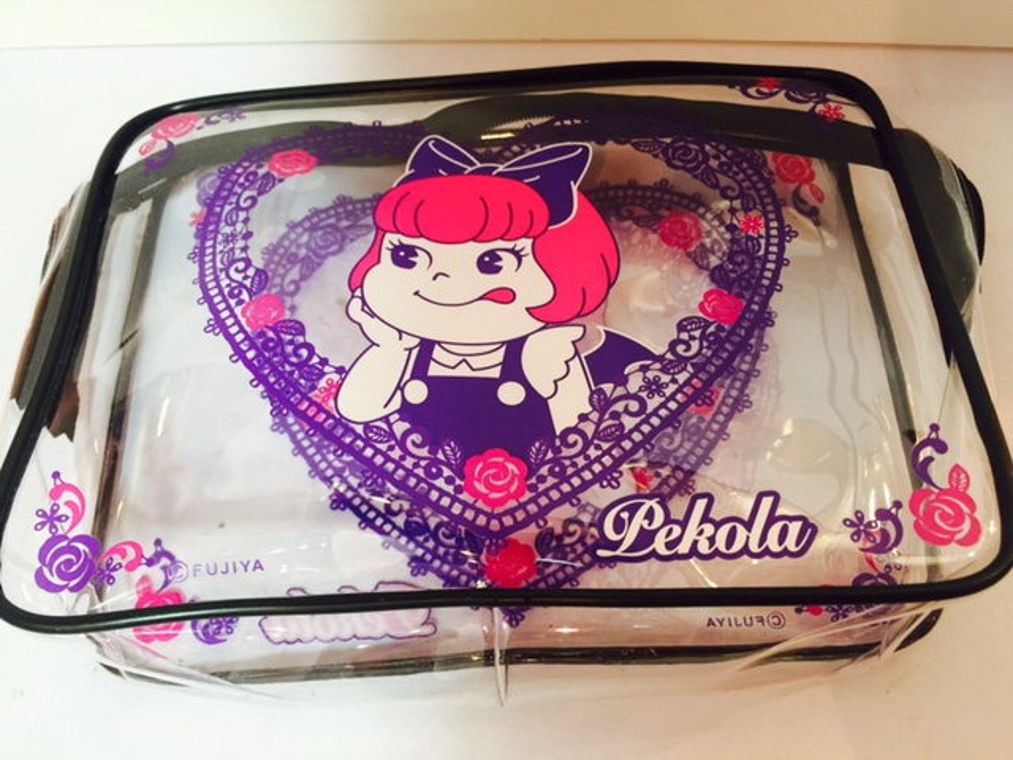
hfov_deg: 61.7
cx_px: 506
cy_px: 380
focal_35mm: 29
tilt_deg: -63.8
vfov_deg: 48.2
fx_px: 849
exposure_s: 1/33
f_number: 2.2
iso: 125
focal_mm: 4.15
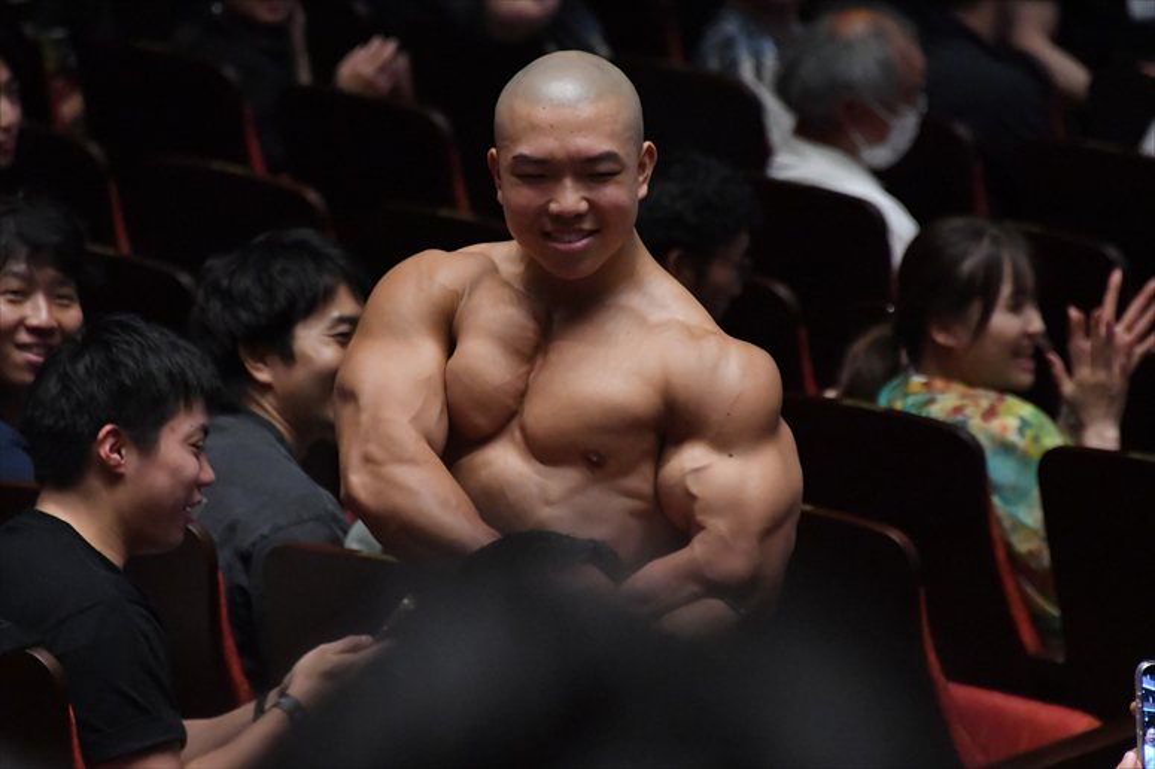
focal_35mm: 450
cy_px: 384
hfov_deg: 4.6
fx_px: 14431
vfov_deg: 3.1
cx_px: 578
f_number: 5.6
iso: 10000
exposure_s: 1/400
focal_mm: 300
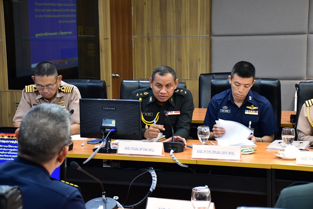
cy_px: 104
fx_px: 679
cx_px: 156
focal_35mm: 78
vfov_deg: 17.5
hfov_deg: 26.0
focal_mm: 52
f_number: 5.6
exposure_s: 1/25
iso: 2000
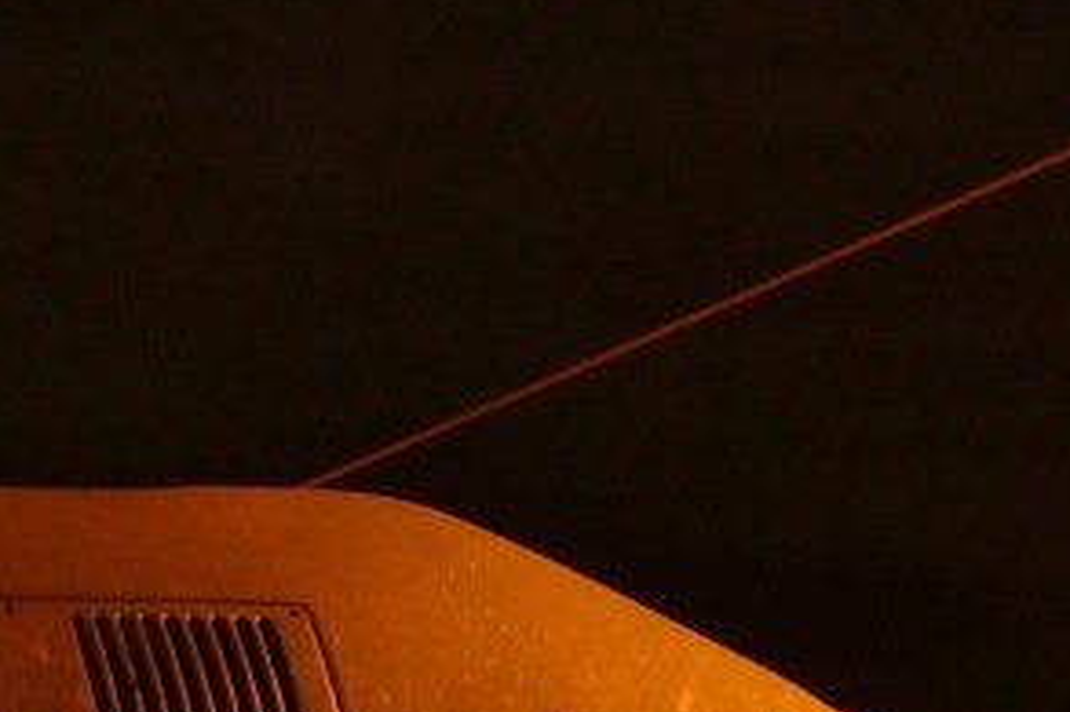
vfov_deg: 2.8
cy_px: 1614
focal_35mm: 492
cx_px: -1702
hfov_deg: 4.1
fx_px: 14615
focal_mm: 50
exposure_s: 25
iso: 100
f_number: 13
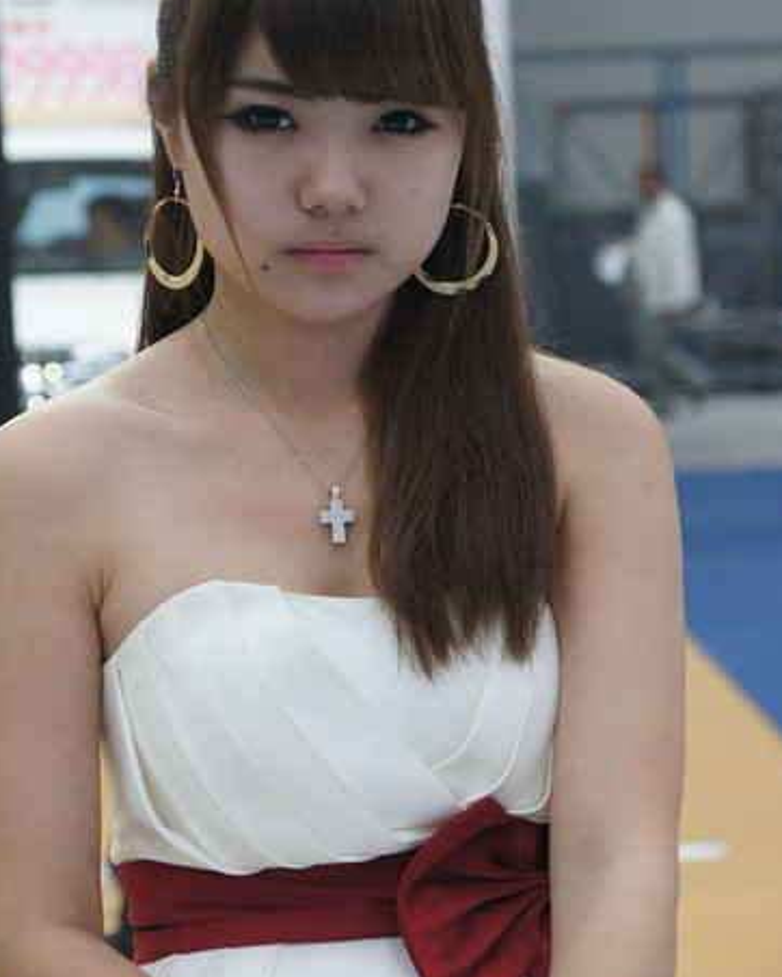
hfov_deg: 13.8
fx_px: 3238
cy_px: 439
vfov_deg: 17.1
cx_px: 379
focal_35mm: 112
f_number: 4.5
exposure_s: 1/40
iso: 400
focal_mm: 60
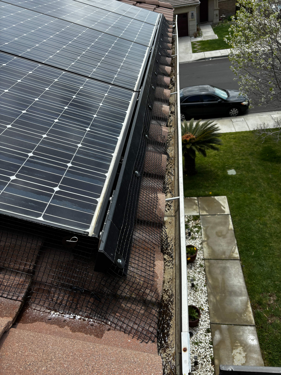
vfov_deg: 67.3
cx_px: 140
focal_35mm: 26
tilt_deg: -36.9
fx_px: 281
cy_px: 188
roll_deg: +9.5
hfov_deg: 53.1
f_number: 1.6
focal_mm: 5.96
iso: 50
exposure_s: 1/2193
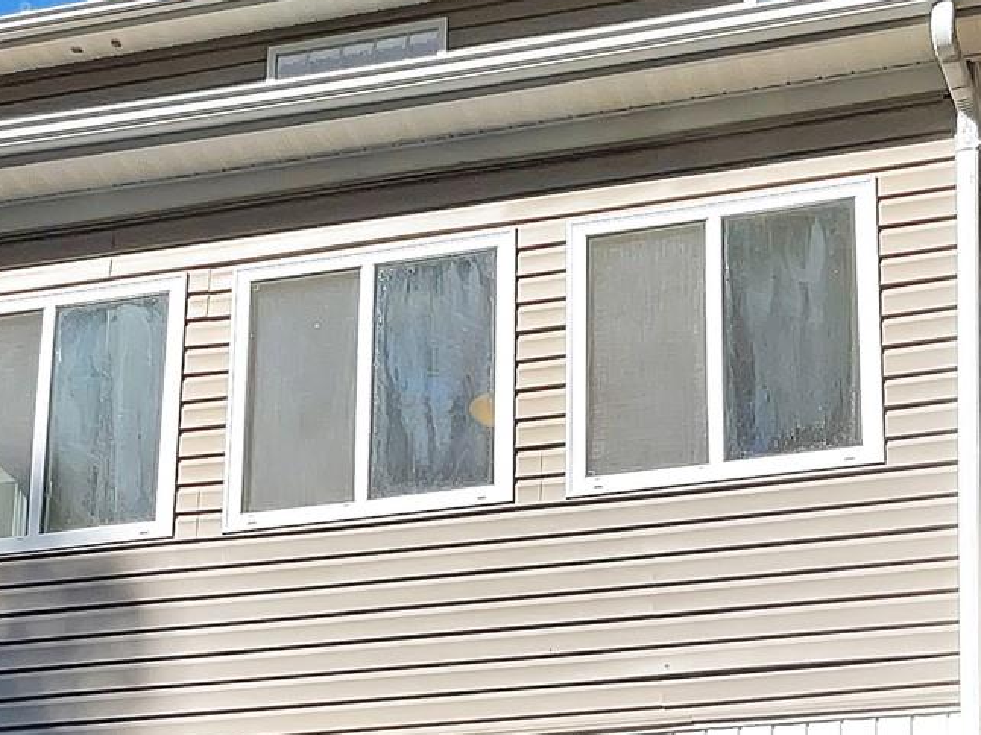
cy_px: 779
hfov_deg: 21.3
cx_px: 427
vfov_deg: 15.7
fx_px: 2606
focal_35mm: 92
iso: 20
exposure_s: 1/1912
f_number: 1.8
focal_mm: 3
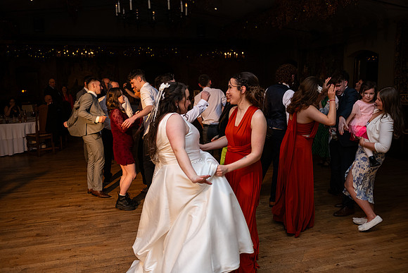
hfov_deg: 58.7
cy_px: 136
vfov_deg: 41.1
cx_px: 204
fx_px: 363
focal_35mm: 32
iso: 800
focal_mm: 32
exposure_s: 1/160
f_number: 3.5
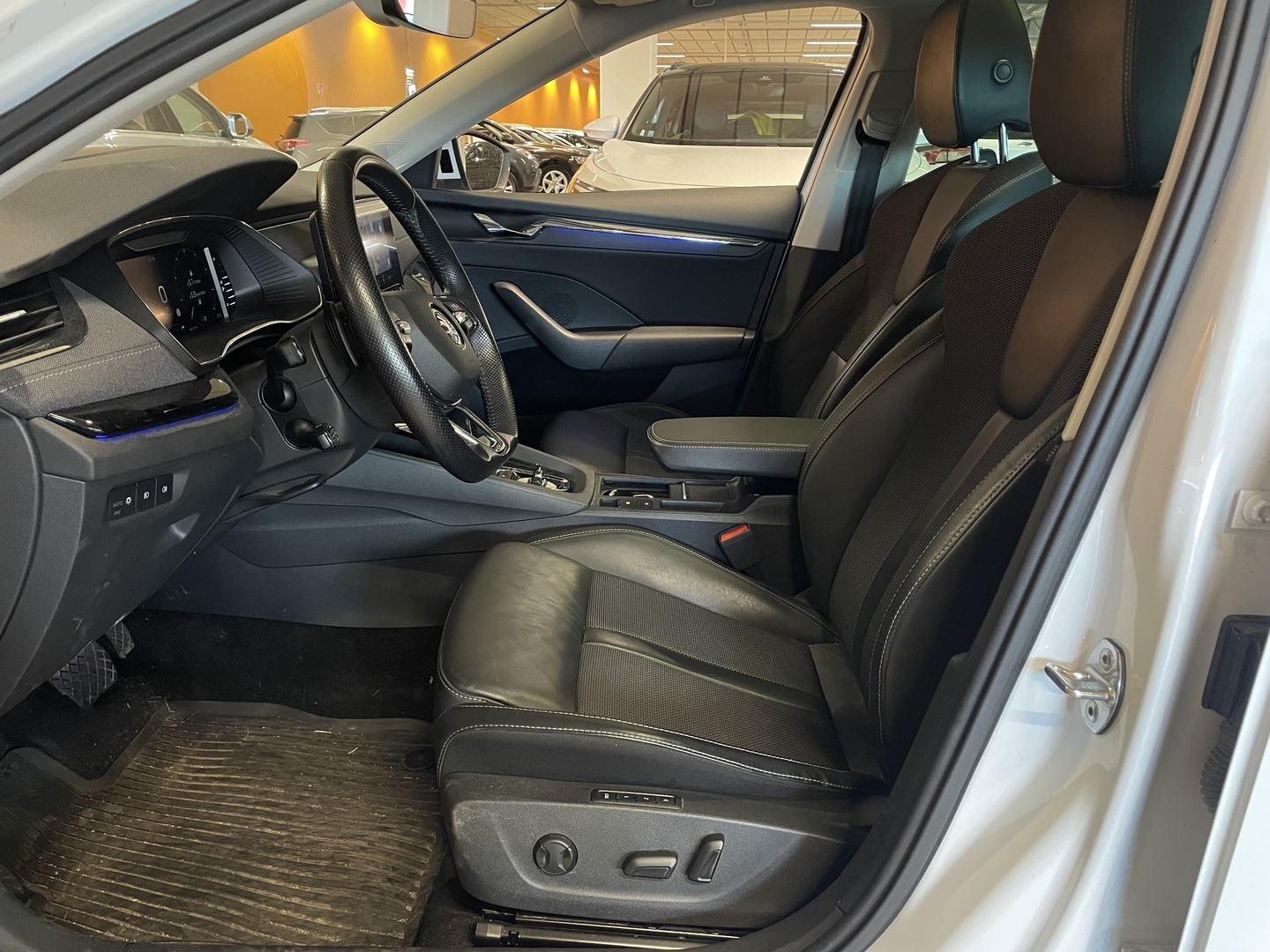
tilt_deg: -17.6
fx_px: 954
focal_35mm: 26
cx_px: 635
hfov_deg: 67.3
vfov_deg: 53.1
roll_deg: -0.5
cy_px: 476
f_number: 1.6
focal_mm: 4.2
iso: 500
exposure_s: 1/42
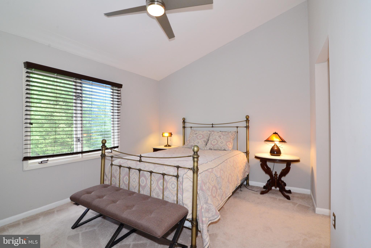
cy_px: 124
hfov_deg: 96.7
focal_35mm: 16
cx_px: 186
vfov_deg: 73.8
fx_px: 165
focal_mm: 16
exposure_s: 1/60
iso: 2000
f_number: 8
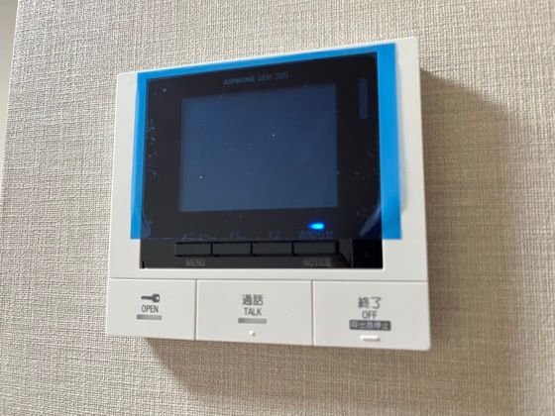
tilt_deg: +6.0
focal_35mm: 26
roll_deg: -0.1
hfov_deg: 67.3
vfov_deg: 53.1
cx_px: 278
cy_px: 208
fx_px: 417
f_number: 1.6
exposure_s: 1/60
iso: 320
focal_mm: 5.1
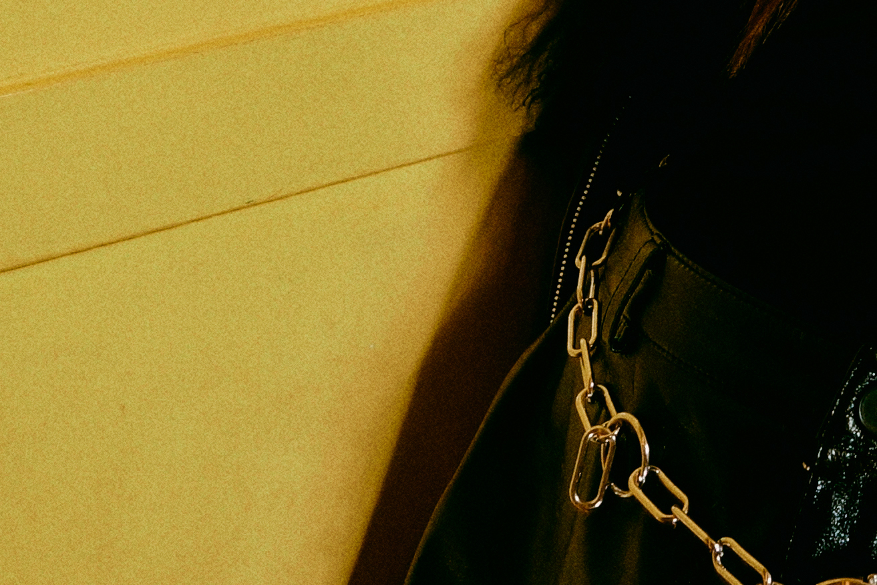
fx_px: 3118
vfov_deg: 10.1
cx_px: 1395
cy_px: -455
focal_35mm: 128
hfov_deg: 14.7
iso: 400
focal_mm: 28
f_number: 6.3
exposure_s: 1/40
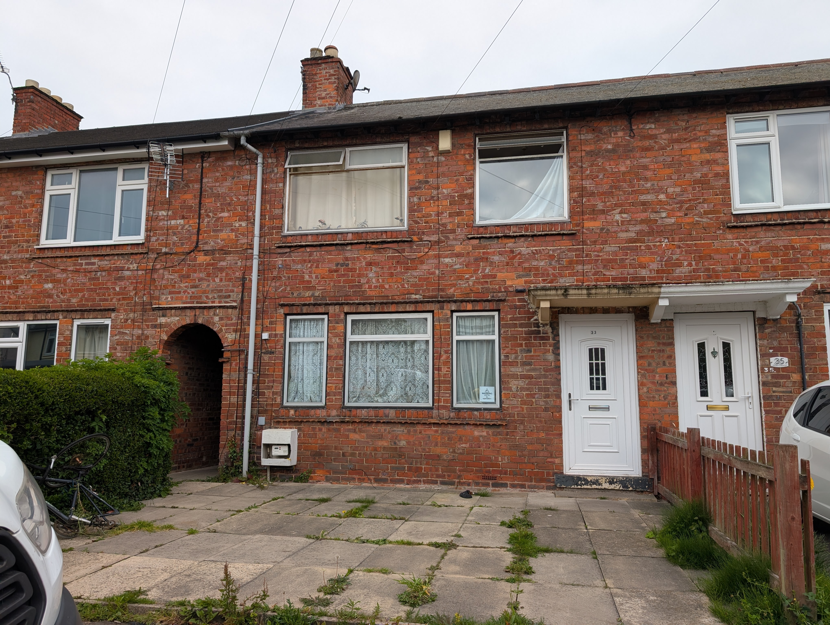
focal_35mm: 24
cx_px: 415
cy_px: 312
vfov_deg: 56.9
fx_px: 576
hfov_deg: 71.5
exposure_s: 1/718
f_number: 1.68
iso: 23
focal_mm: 6.9
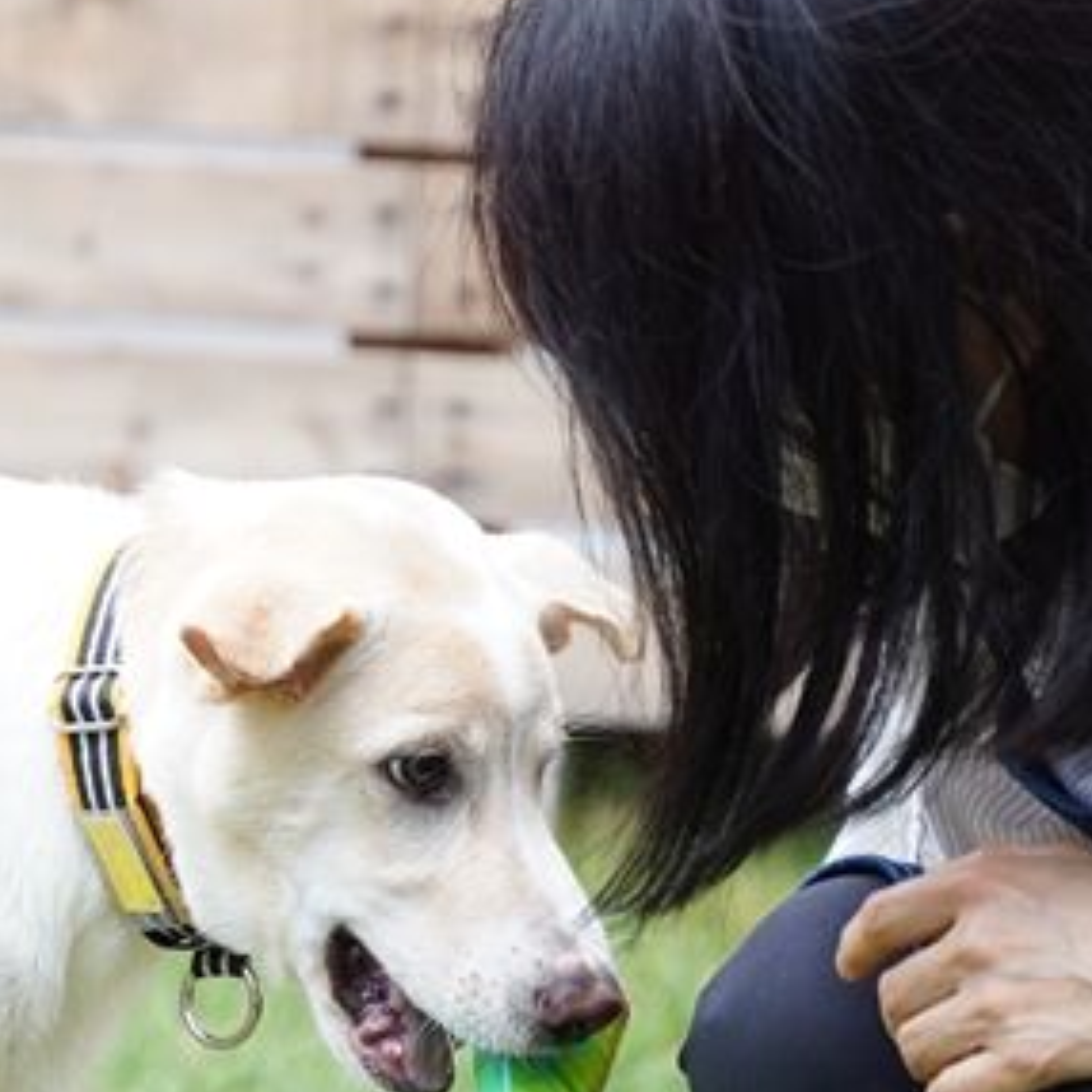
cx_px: 267
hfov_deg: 7.1
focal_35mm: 245
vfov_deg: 7.1
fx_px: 8744
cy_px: 895
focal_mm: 69
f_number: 2.8
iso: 100
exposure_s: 1/250
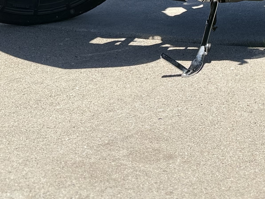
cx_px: 334
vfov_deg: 16.2
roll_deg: +5.0
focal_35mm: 81
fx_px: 620
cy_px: -123
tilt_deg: -1.2
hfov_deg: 22.0
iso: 80
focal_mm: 6.76
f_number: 1.78
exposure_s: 1/3759
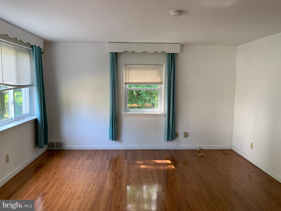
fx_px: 211
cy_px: 106
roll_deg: -0.2
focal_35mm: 26
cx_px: 140
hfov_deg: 67.3
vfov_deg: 53.1
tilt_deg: -6.8
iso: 100
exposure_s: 1/70
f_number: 1.8
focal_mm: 4.25
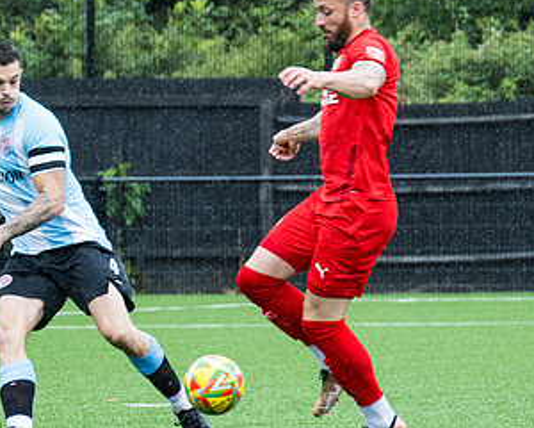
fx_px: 7997
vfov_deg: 3.1
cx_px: 293
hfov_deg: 3.8
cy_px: 396
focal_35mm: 506
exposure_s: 1/1000
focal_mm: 140
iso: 800
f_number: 4
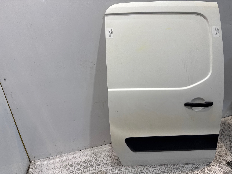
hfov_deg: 71.6
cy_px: 87
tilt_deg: -26.3
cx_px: 116
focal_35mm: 24
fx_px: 161
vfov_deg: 56.8
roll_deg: +1.0
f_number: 1.78
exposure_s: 1/252
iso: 64
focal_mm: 6.76
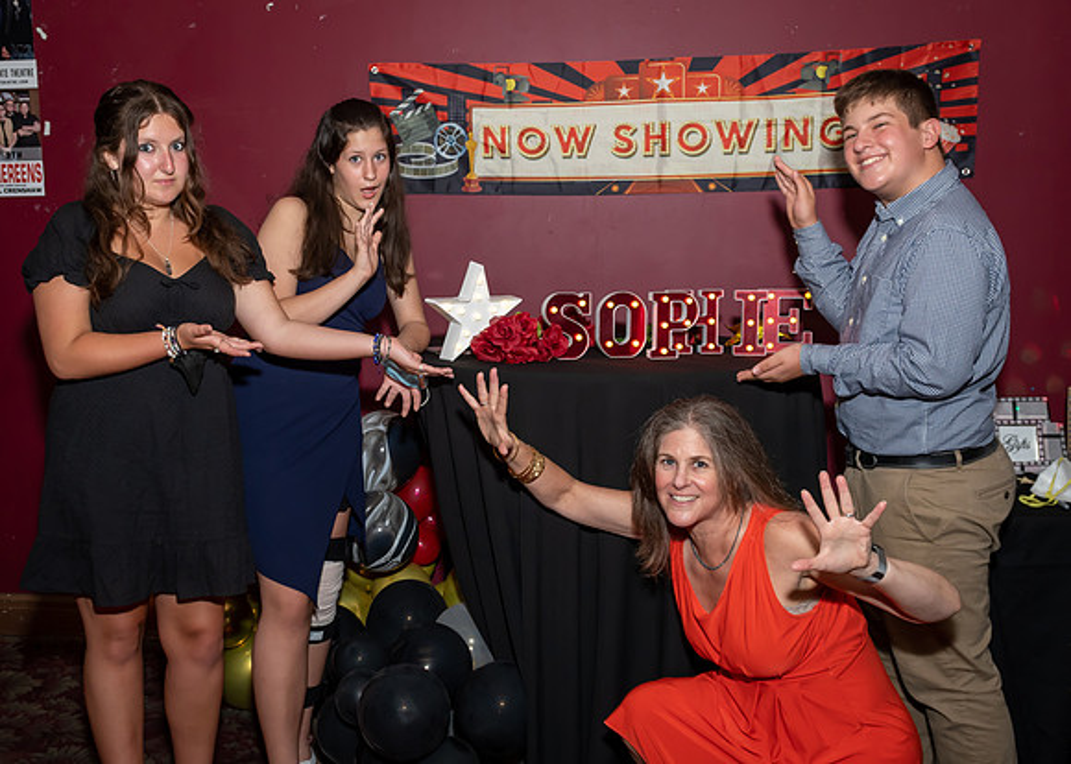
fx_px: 1051
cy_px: 364
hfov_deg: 53.8
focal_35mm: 35
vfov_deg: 40.0
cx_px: 459
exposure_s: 1/250
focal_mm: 17
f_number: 7.1
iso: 400
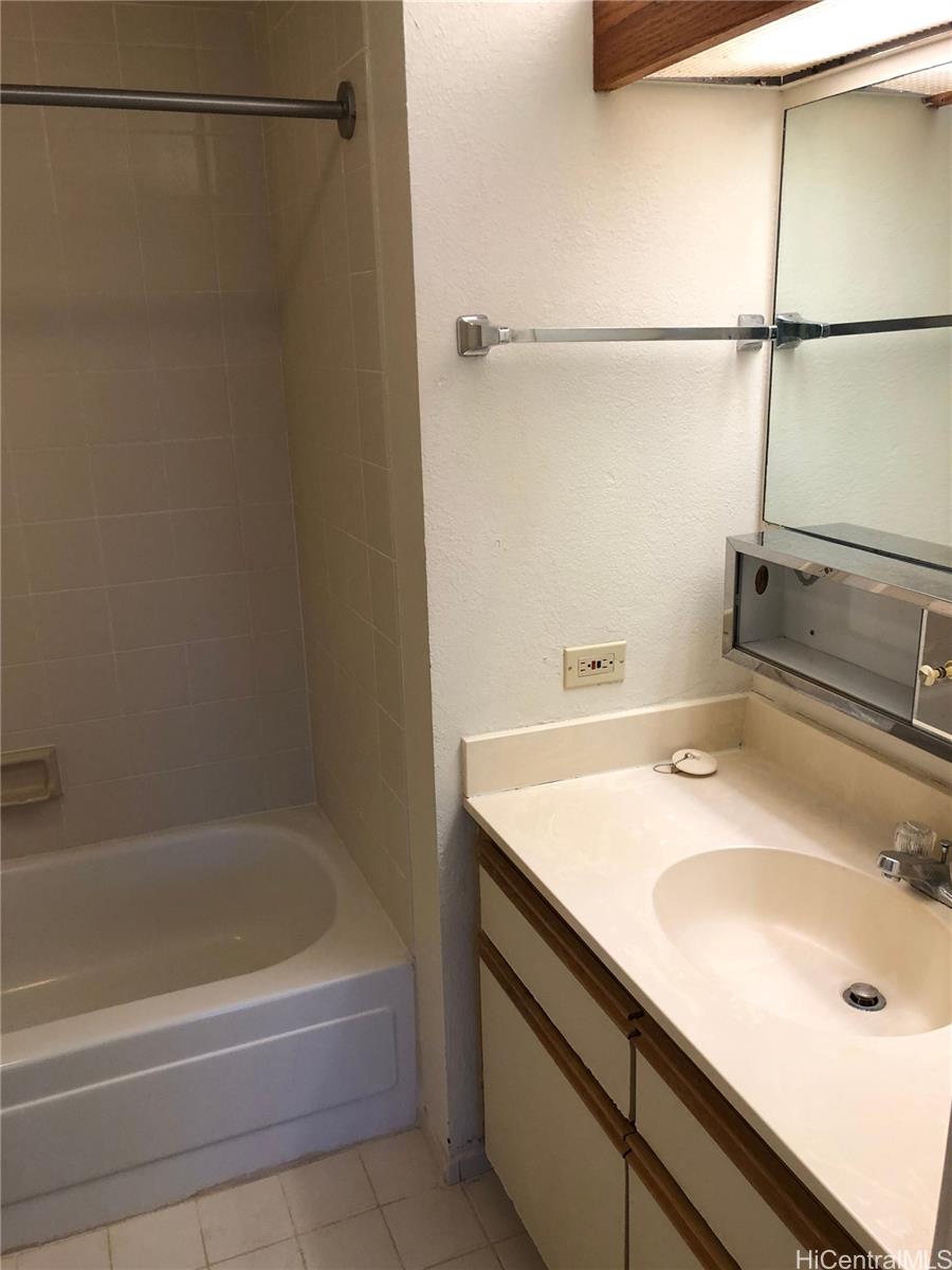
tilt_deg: -17.8
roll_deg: +1.1
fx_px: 1027
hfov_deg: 49.7
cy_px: 635
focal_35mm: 28
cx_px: 476
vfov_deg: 63.4
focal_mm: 4
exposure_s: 1/30
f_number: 1.8
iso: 32
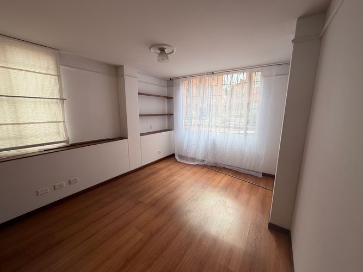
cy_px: 136
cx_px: 182
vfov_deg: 85.7
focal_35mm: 14
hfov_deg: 102.1
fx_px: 147
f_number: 2.2
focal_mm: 2.22
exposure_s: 1/124
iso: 40
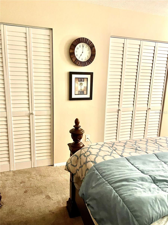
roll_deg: -2.8
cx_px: 84
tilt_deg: -12.7
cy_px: 112
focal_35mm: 26
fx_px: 168
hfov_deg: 53.1
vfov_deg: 67.3
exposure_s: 1/30
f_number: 1.6
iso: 500
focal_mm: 5.1
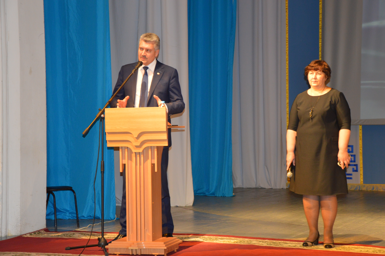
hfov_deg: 26.0
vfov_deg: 17.5
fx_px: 833
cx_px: 192
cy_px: 128
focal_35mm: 78
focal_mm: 52
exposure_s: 1/60
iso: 1000
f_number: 5
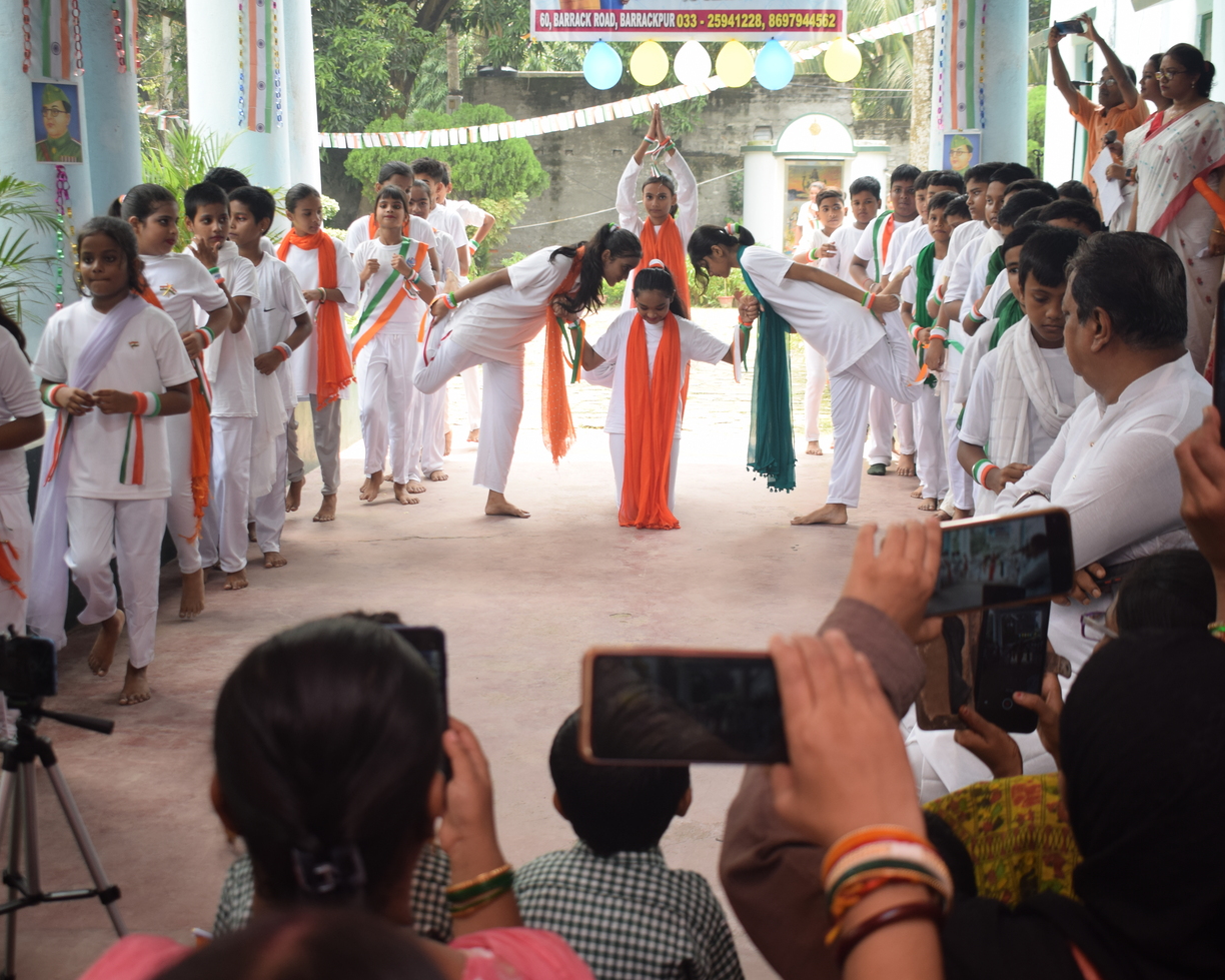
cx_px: 586
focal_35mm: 47
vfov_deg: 32.4
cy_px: 487
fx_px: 1688
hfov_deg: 39.9
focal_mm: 27
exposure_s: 1/200
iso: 320
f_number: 4
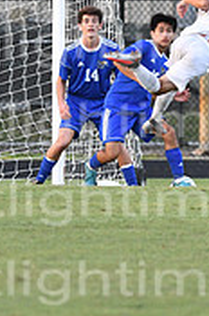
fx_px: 13070
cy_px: 6
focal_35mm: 1495
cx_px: 108
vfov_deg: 1.4
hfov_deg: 0.9
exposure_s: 1/1000
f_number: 4
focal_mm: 300
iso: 1600
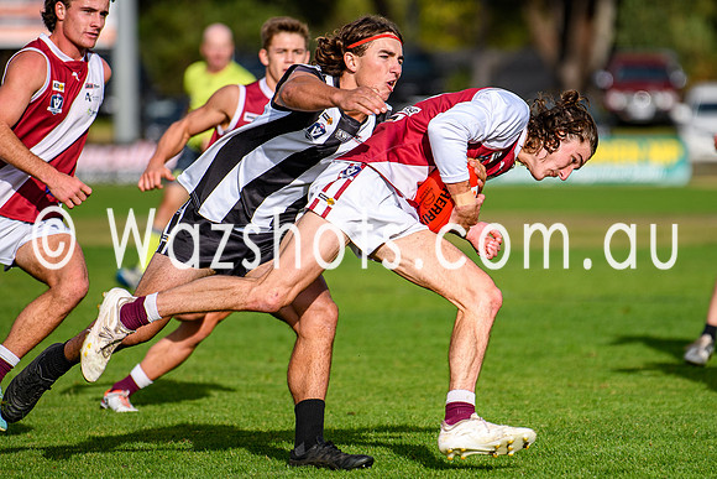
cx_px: 465
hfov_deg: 5.2
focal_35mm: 396
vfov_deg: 3.5
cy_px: 267
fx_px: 7880
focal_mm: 200
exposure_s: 1/2500
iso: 100
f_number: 2.8
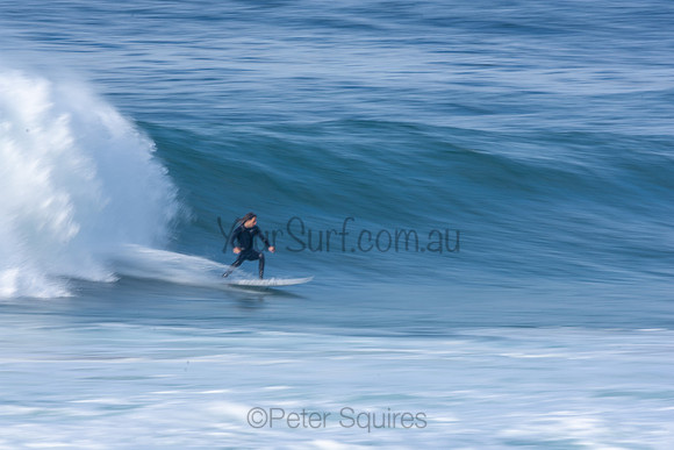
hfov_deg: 2.7
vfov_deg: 1.8
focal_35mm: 750
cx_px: 337
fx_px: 14044
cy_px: 225
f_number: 22
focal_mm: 500
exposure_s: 1/30
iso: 100
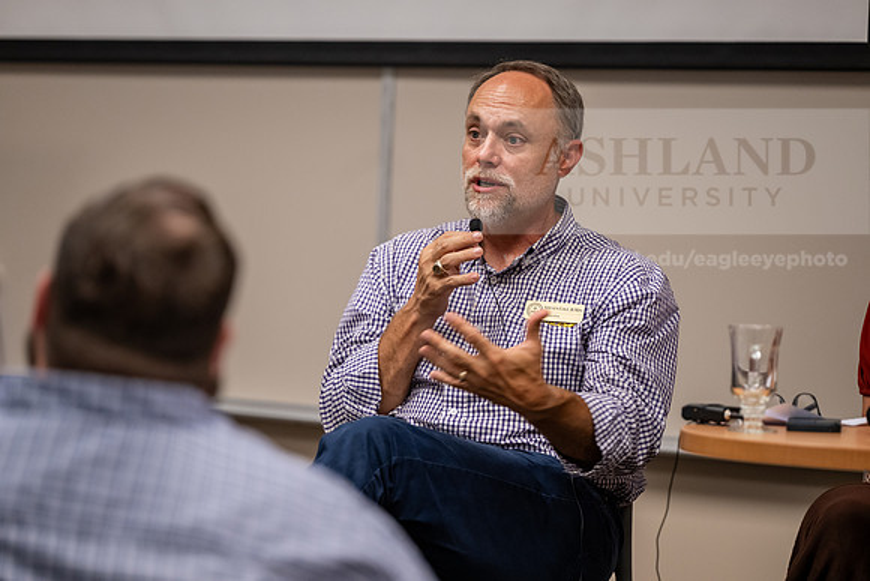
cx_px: 435
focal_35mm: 175
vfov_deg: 7.9
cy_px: 290
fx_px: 4230
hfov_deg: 11.7
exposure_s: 1/200
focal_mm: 175
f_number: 2.8
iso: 1600
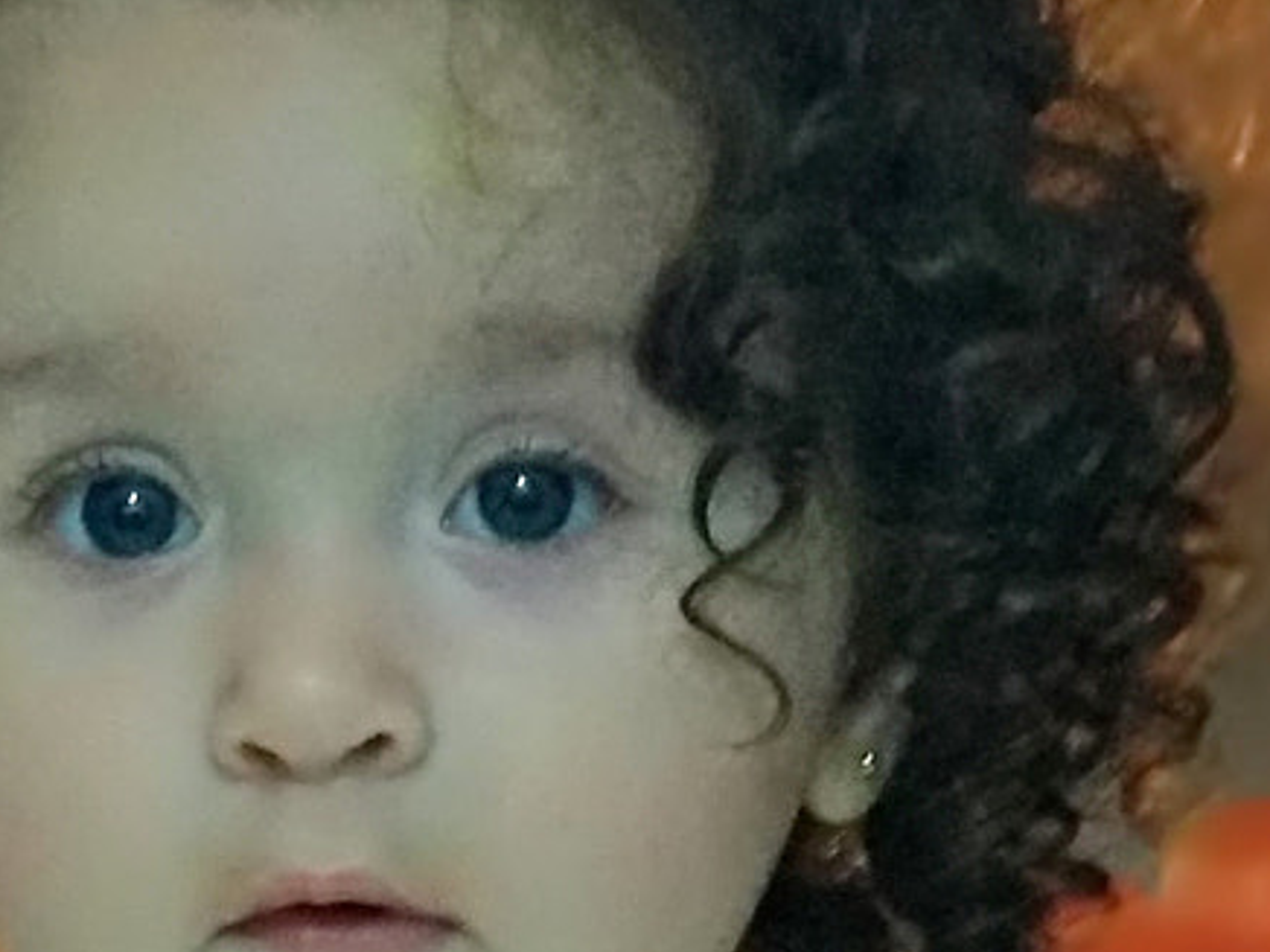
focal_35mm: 191
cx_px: 218
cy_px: 1555
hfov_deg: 10.3
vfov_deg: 7.6
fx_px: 7007
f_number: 2.6
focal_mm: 5.99
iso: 1600
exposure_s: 1/30
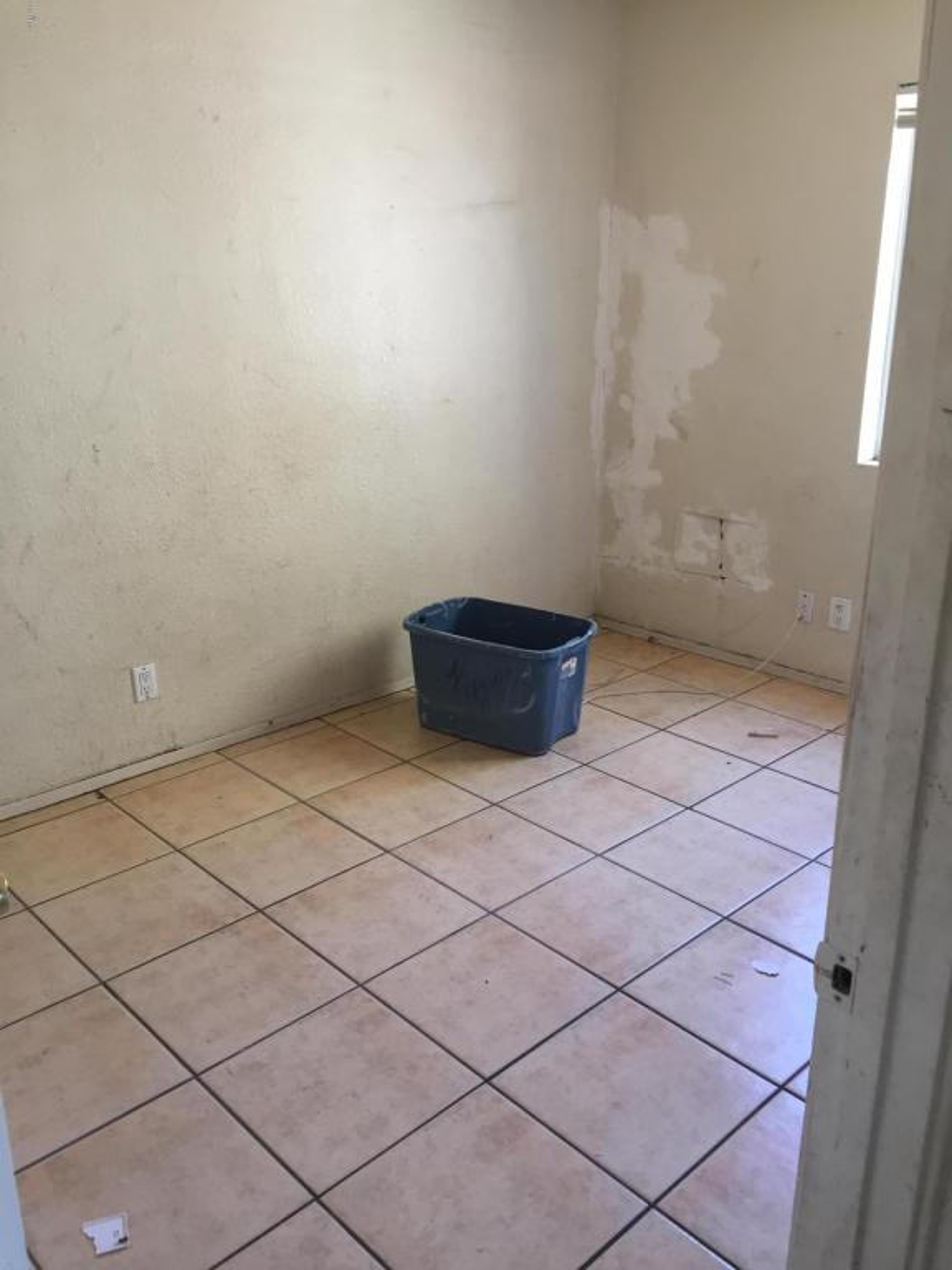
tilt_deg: -15.8
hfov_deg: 48.2
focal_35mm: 29
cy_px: 635
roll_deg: -1.0
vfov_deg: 61.7
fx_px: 1063
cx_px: 476
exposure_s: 1/30
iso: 64
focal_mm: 4.15
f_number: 2.2
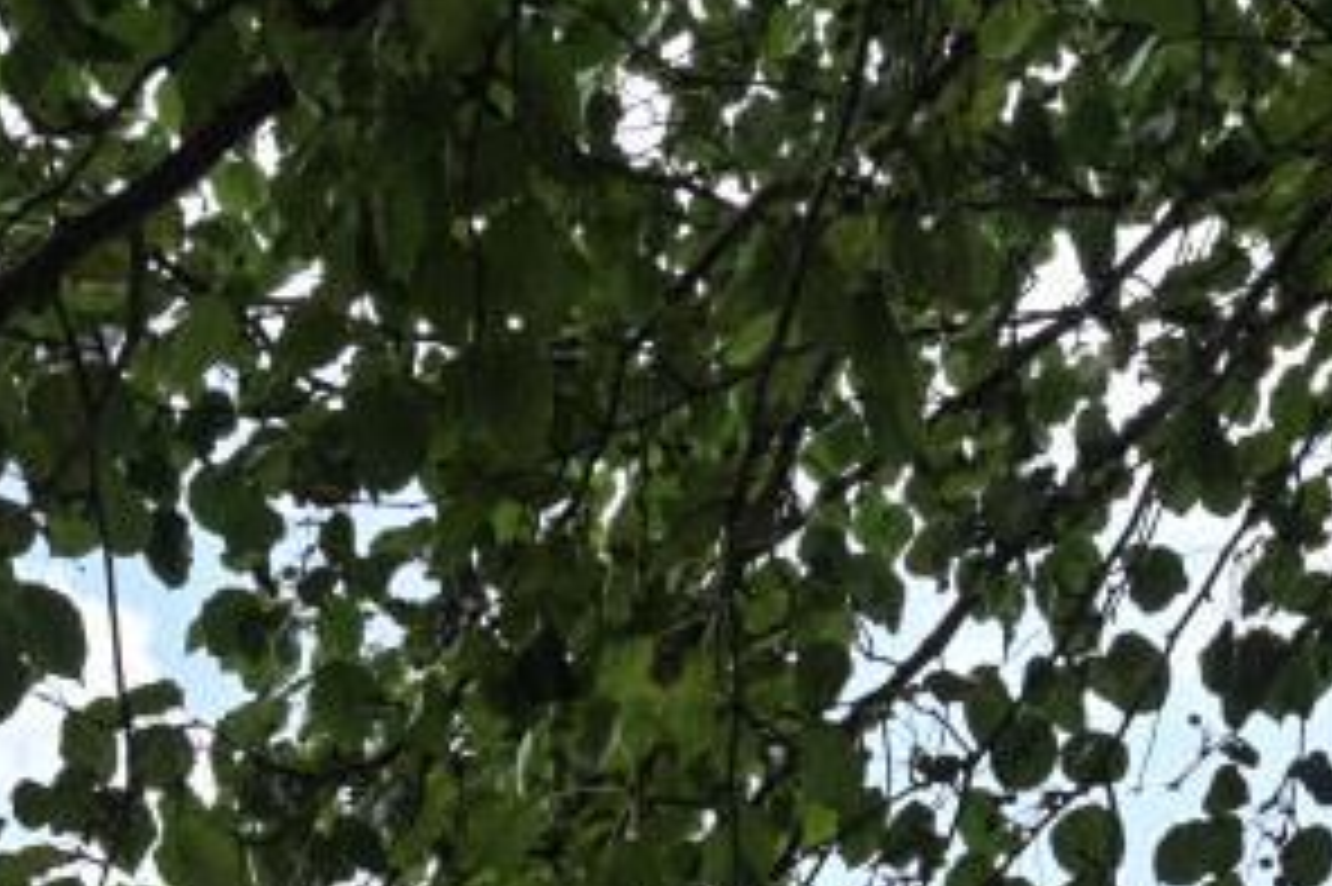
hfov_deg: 27.9
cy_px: 1943
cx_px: 1048
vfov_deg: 14.6
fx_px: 2625
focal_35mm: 71
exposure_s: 1/320
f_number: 6.3
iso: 100
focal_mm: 14
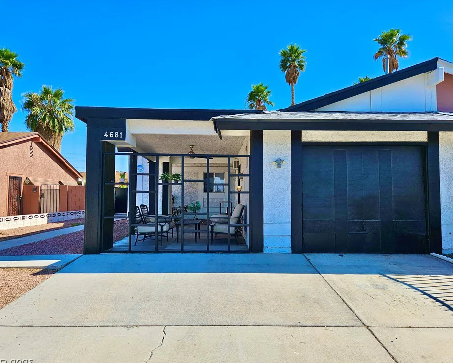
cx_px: 236
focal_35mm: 25
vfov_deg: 56.8
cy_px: 184
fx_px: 335
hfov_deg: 68.1
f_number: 1.8
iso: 25
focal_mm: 5.4
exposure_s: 1/1894
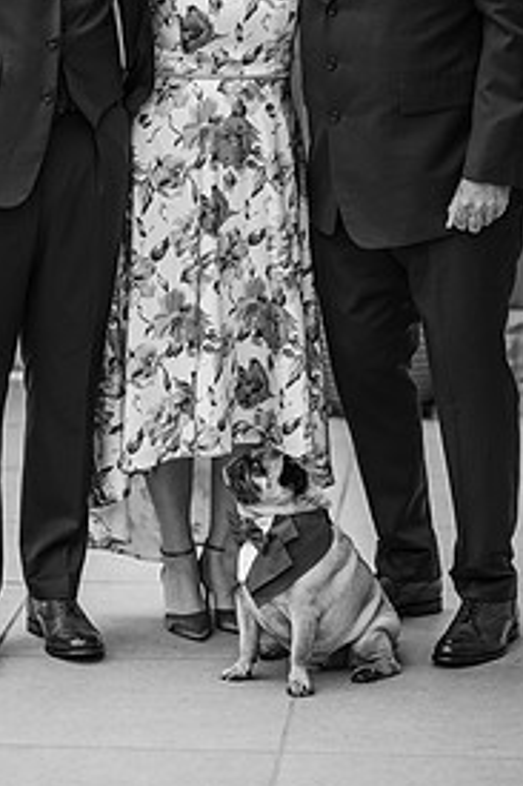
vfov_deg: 14.7
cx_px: 239
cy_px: 189
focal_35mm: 139
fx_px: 3033
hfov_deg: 9.9
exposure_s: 1/640
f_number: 2.5
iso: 100
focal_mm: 85
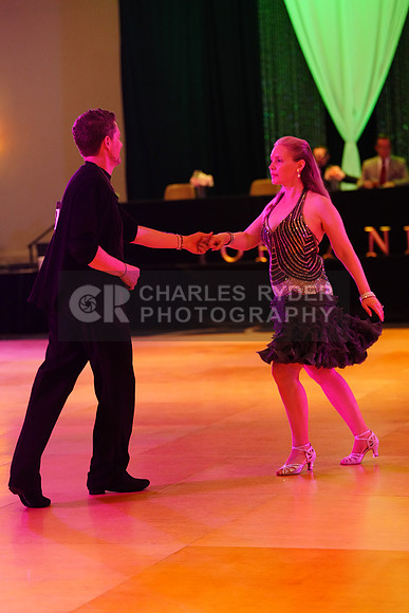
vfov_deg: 20.0
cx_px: 204
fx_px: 1737
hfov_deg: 13.4
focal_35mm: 102
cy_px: 306
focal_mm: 102
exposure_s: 1/320
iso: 5000
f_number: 2.8
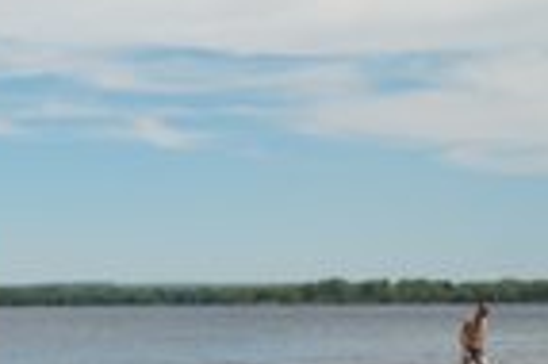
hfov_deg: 23.1
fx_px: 1277
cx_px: -19
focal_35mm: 84
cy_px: 307
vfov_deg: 16.1
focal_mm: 20
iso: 100
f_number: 5
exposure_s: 1/1000
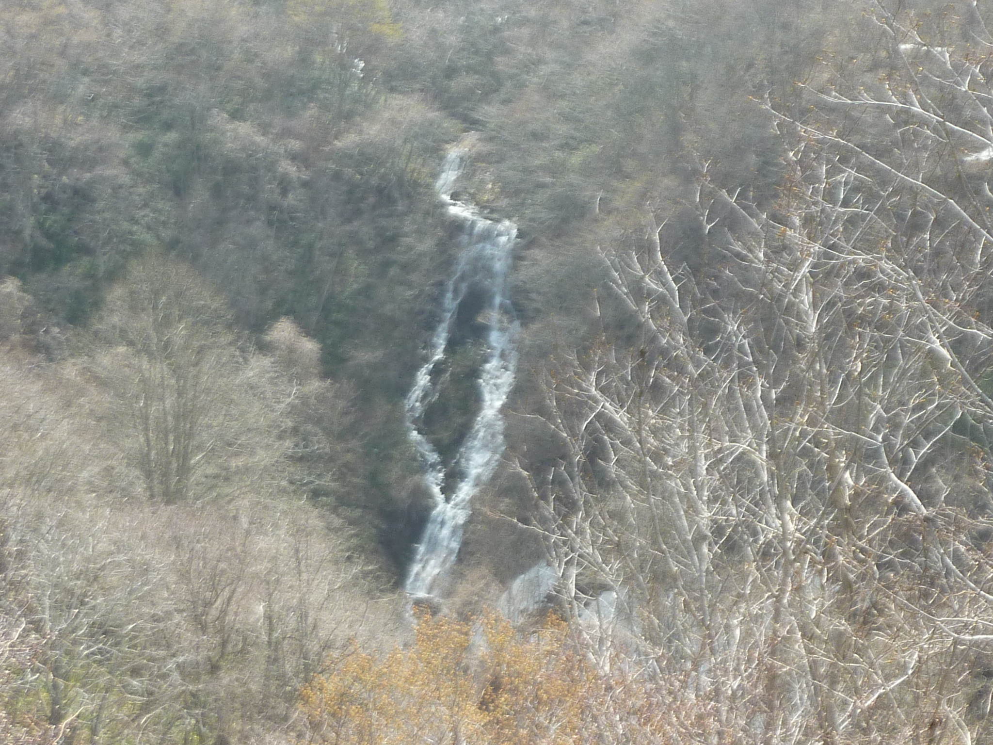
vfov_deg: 15.9
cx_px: 496
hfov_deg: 21.1
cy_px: 372
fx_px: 2668
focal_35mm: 93
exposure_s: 1/200
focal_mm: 8.5
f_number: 3.8
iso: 80
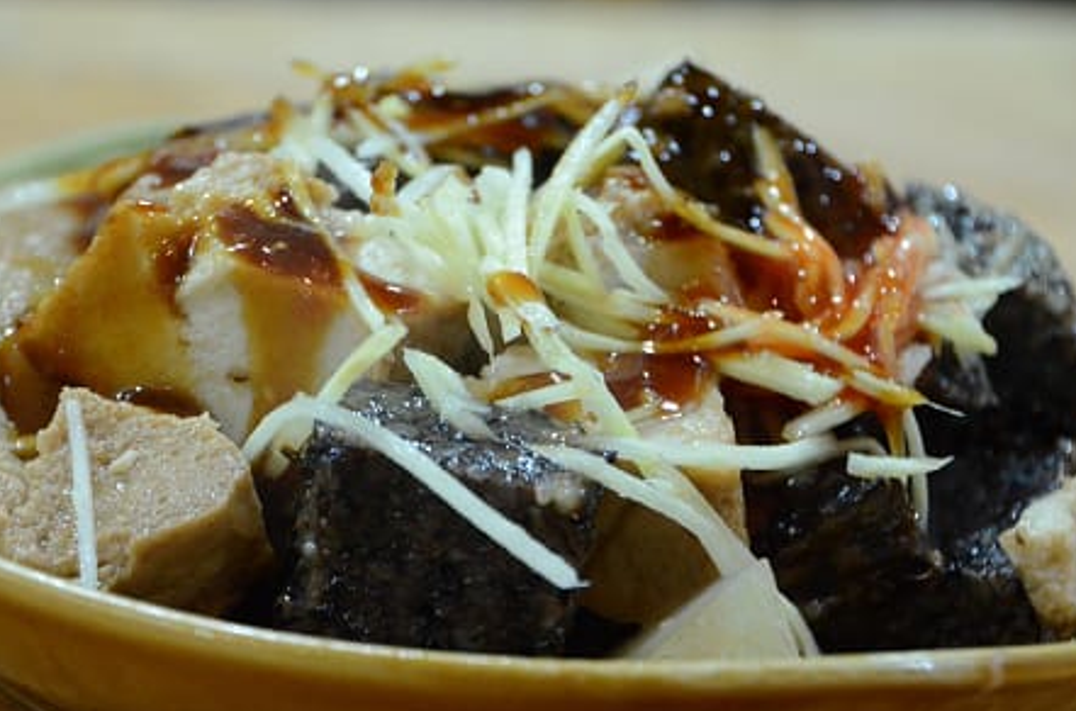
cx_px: 428
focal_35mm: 228
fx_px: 6795
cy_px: 394
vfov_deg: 6.0
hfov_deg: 9.1
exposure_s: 1/30
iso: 3200
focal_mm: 120
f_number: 6
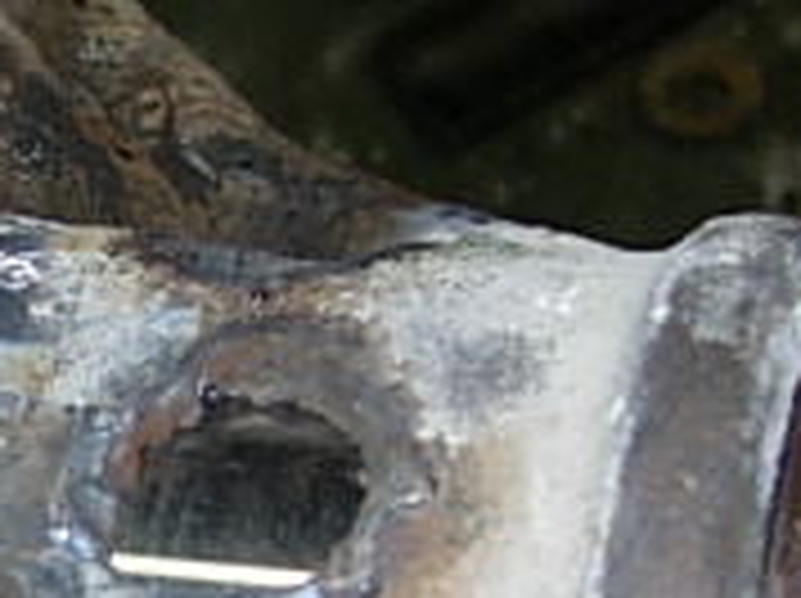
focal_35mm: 137
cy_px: 611
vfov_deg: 10.7
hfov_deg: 14.2
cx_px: 0
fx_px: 3166
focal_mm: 7.8
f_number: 2.8
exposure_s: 1/64
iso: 79
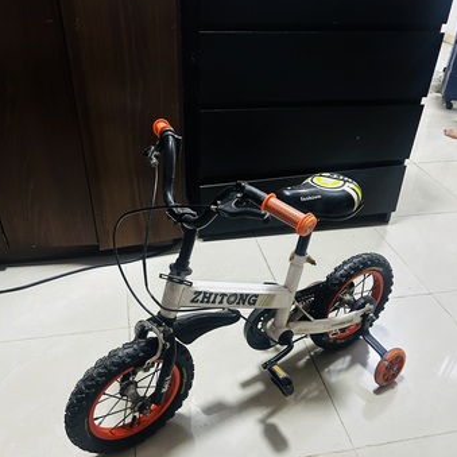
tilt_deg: -36.6
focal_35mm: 31
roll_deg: -2.1
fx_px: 463
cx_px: 230
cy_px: 270
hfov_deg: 52.5
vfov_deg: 52.2
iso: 500
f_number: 1.5
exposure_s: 1/60
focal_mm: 5.7
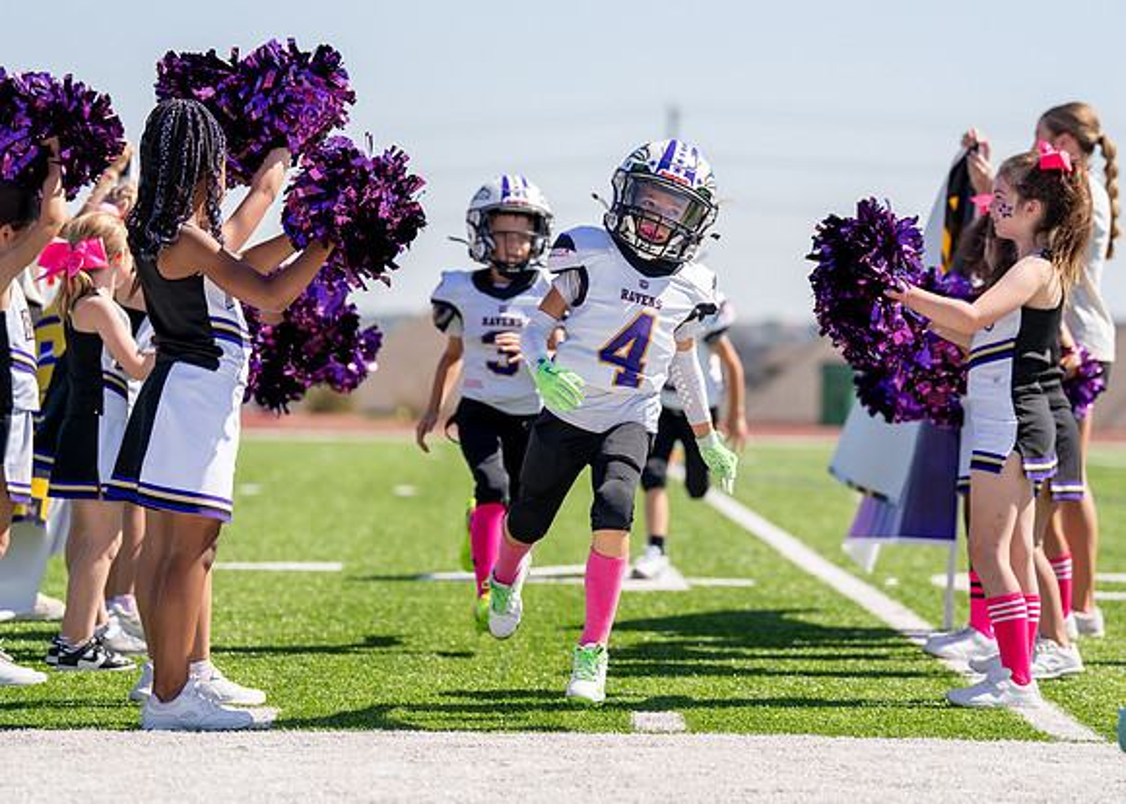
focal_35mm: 146
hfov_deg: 13.8
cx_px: 569
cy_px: 344
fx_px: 4659
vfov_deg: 9.9
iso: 160
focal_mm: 119
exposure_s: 1/2500
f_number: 2.8
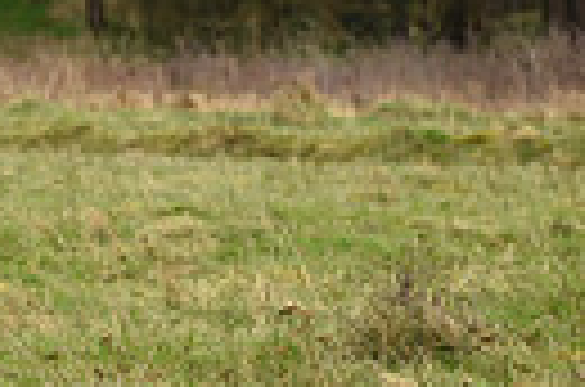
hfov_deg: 4.5
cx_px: -702
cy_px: -45
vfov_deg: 3.0
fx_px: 7392
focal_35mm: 456
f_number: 4
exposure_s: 1/1250
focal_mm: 102
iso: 560
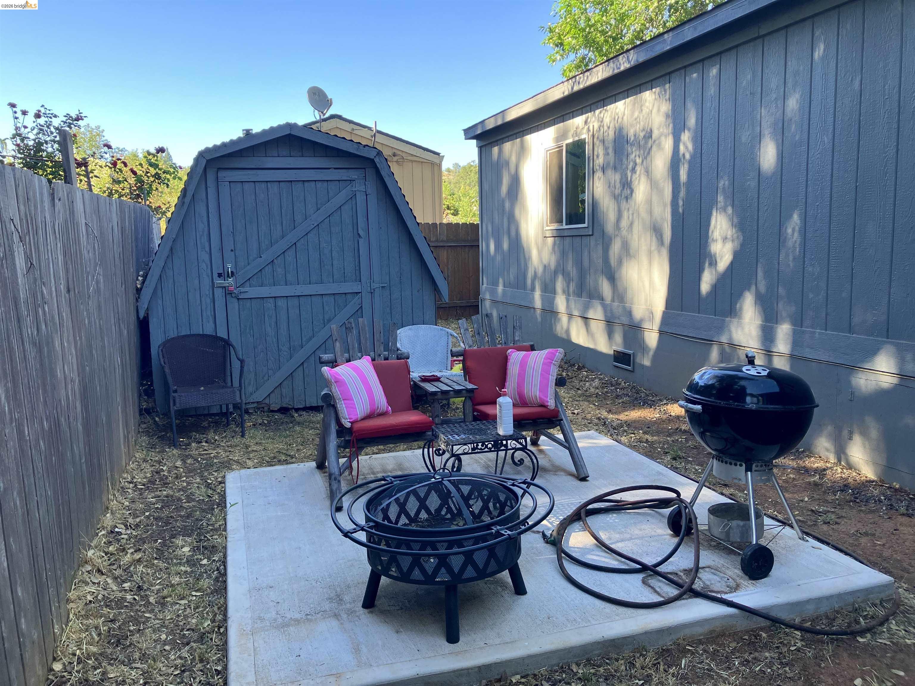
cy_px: 343
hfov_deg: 63.4
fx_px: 740
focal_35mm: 28
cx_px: 458
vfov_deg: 49.7
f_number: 1.8
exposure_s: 1/167
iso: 40
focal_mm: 3.99
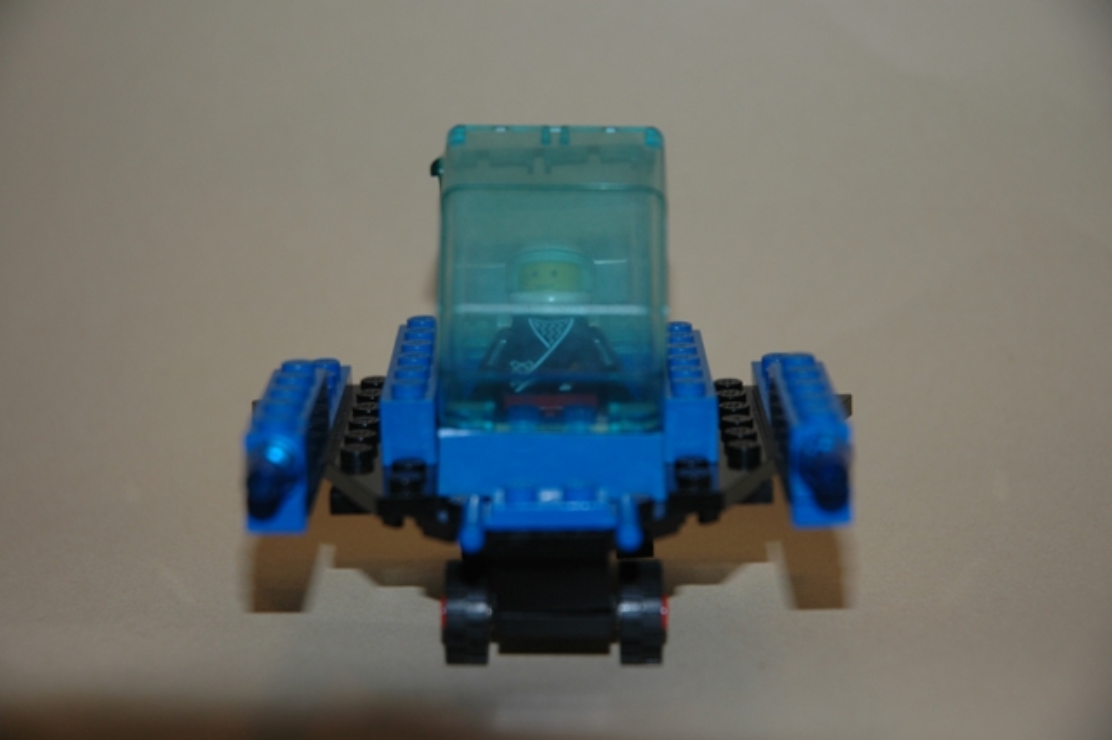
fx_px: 3242
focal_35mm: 105
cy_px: 370
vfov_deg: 13.0
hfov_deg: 19.5
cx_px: 556
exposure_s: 1/60
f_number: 4.5
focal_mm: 70
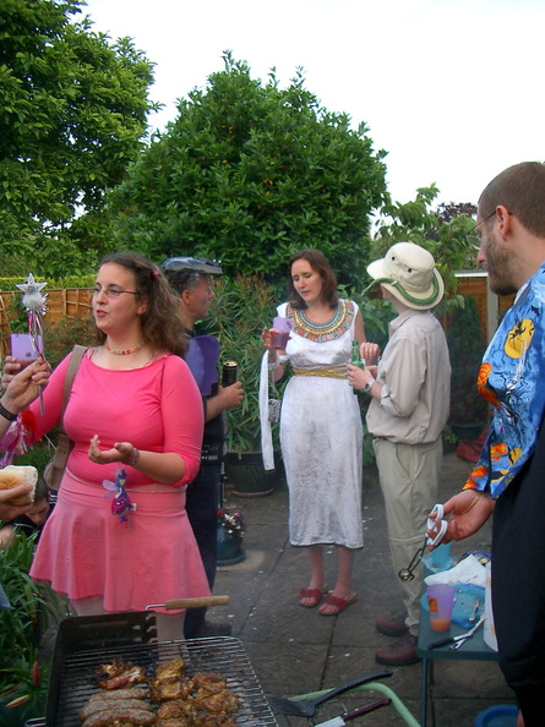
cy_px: 364
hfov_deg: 40.7
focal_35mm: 35
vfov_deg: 52.6
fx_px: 735
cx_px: 272
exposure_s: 1/80
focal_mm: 5.8
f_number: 2.6
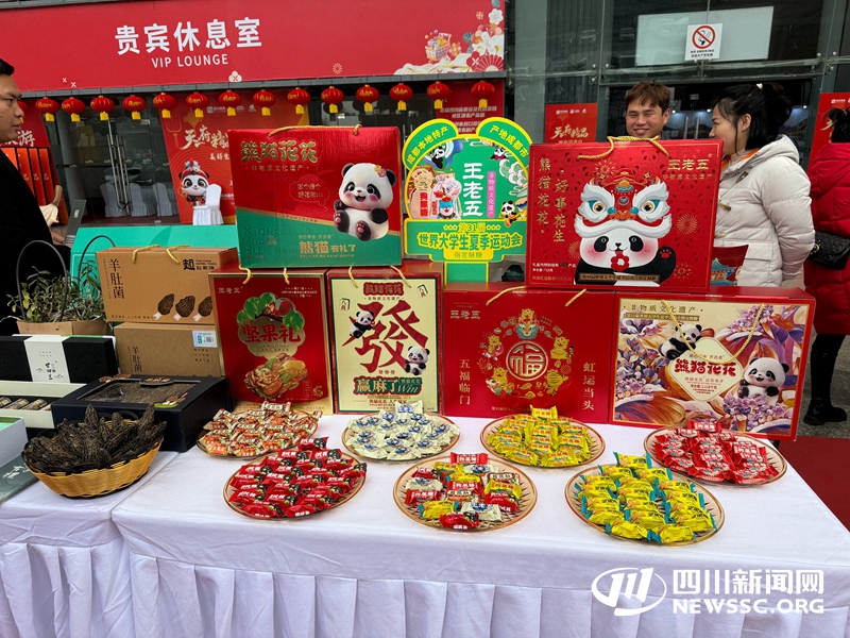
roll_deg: +1.3
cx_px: 425
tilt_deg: -14.9
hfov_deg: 71.6
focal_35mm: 24
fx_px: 589
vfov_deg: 56.8
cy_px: 319
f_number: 1.78
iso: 80
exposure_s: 1/1261
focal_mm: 6.76
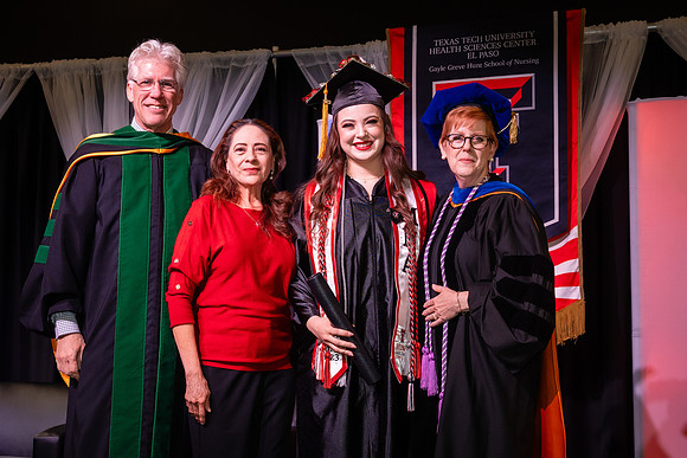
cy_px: 258
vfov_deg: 21.6
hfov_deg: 31.9
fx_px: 1201
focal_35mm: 63
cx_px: 331
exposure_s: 1/160
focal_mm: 48
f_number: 5.6
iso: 1250
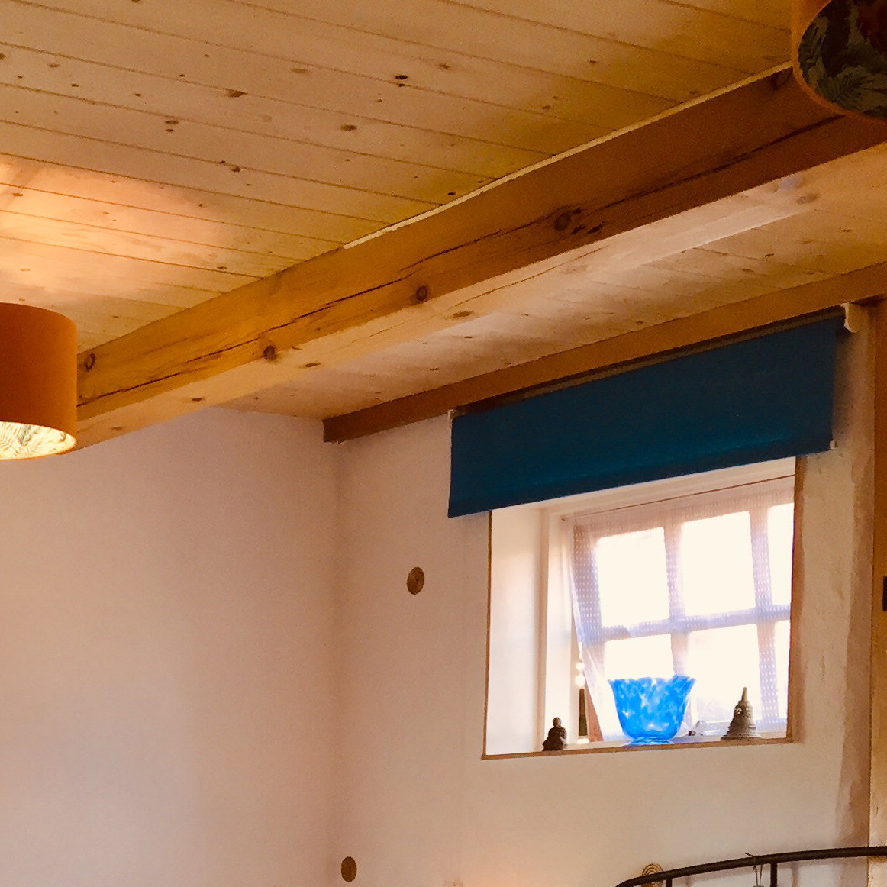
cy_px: 905
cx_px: 86
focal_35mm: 72
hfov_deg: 23.4
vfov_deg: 22.9
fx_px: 2087
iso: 32
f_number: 2.2
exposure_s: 1/33
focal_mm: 4.15
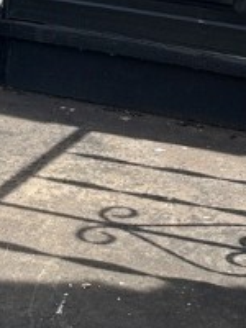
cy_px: -272
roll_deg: -4.8
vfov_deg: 17.2
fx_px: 872
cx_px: 207
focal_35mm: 92
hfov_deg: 15.9
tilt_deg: +8.2
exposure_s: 1/1040
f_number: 1.78
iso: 80
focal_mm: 6.86
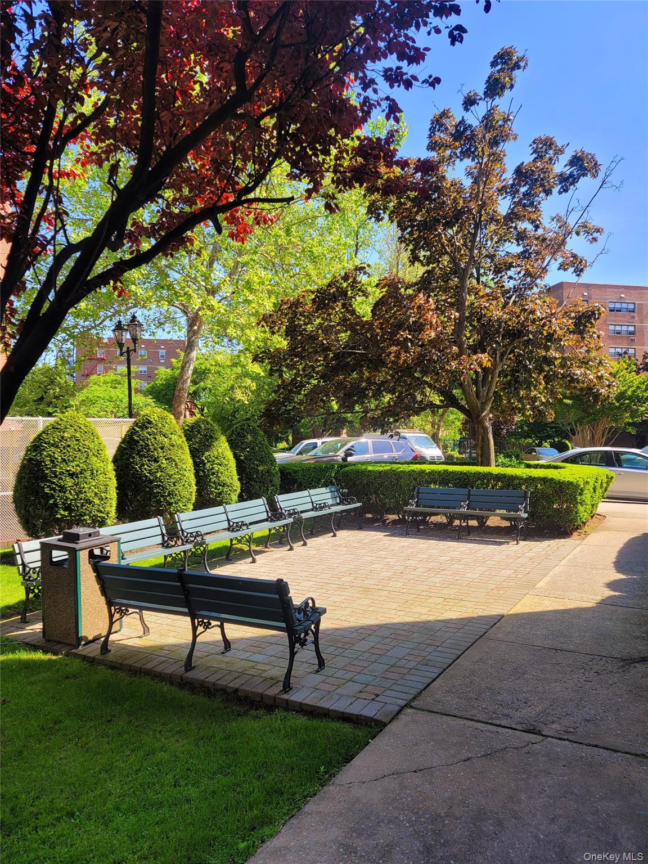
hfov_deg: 54.9
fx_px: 624
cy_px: 432
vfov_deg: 69.4
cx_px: 324
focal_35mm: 25
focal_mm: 7
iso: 20
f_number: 1.8
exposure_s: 1/385
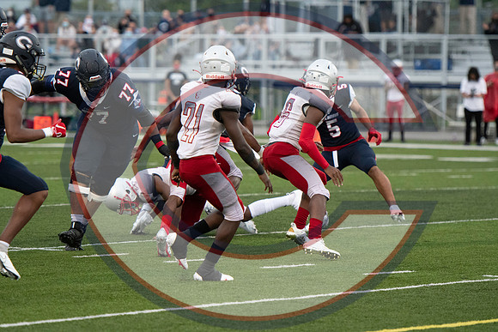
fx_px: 3217
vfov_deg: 5.9
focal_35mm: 232
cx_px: 249
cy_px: 166
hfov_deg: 8.9
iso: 3600
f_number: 2.8
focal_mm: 155
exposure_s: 1/2000
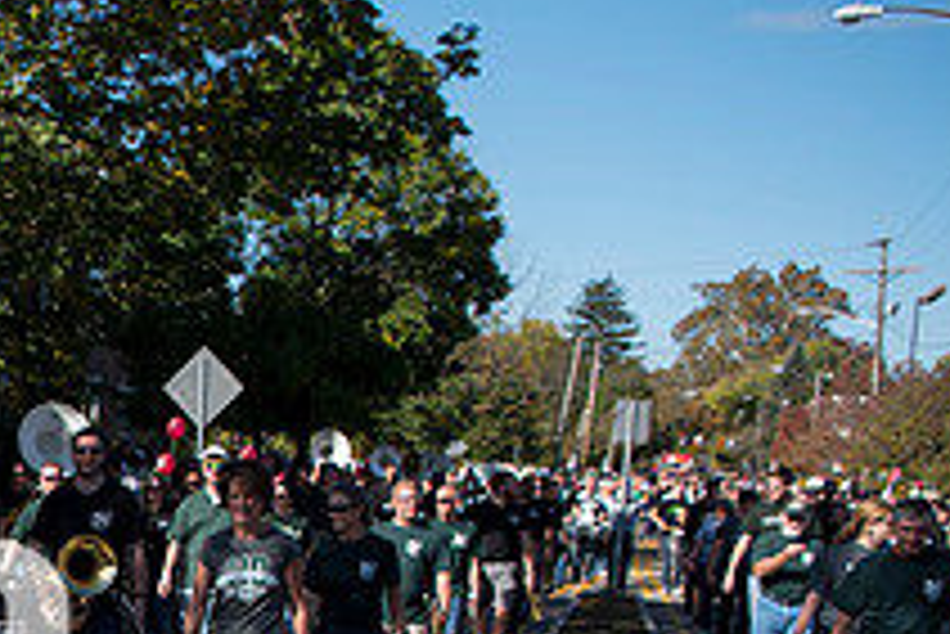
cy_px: 753
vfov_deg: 19.5
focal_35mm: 66
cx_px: -270
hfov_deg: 26.2
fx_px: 1743
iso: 250
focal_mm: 24
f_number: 4.5
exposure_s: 1/1600
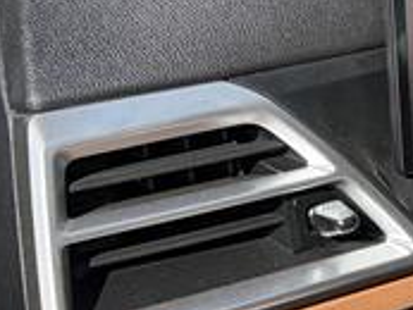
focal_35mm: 120
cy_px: 398
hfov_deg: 13.7
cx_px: 847
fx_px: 1433
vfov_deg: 12.0
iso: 50
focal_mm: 5.96
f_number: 1.6
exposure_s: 1/4065
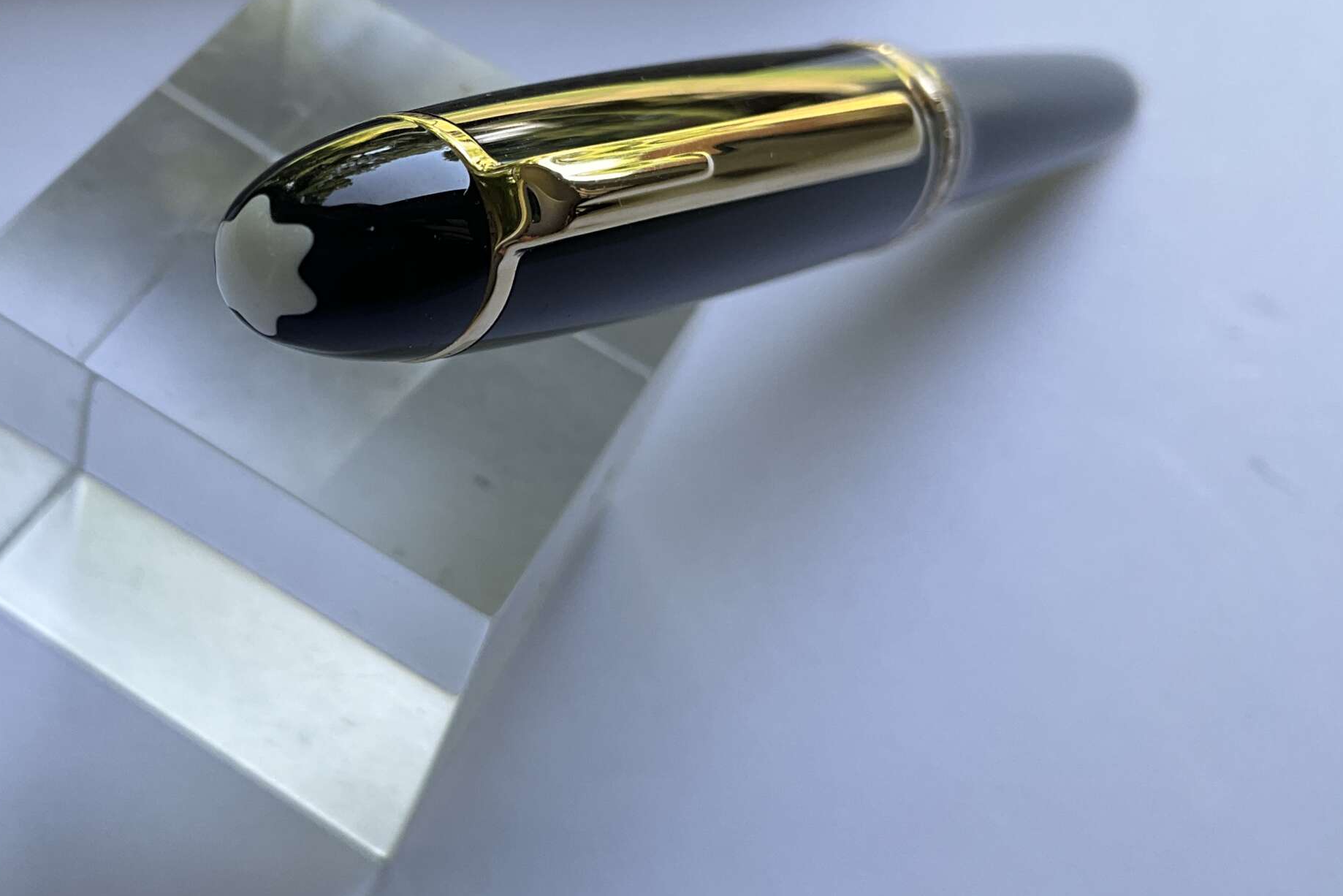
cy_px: 308
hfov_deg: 45.4
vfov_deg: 31.7
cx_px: 411
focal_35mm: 42
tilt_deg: -51.7
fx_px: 1567
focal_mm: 3
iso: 20
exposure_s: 1/122
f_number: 1.8
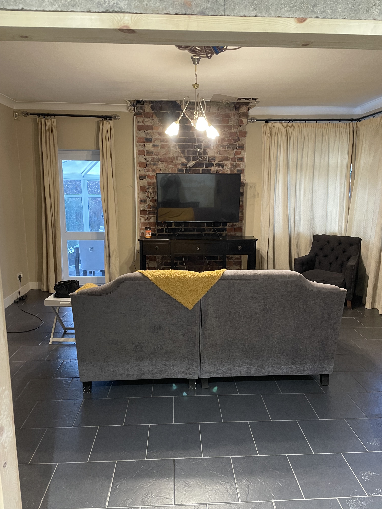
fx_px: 383
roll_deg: -0.2
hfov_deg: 53.1
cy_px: 254
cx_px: 191
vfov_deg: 67.3
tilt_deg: -10.6
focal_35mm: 26
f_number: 1.6
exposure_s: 1/25
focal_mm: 4.2
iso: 500
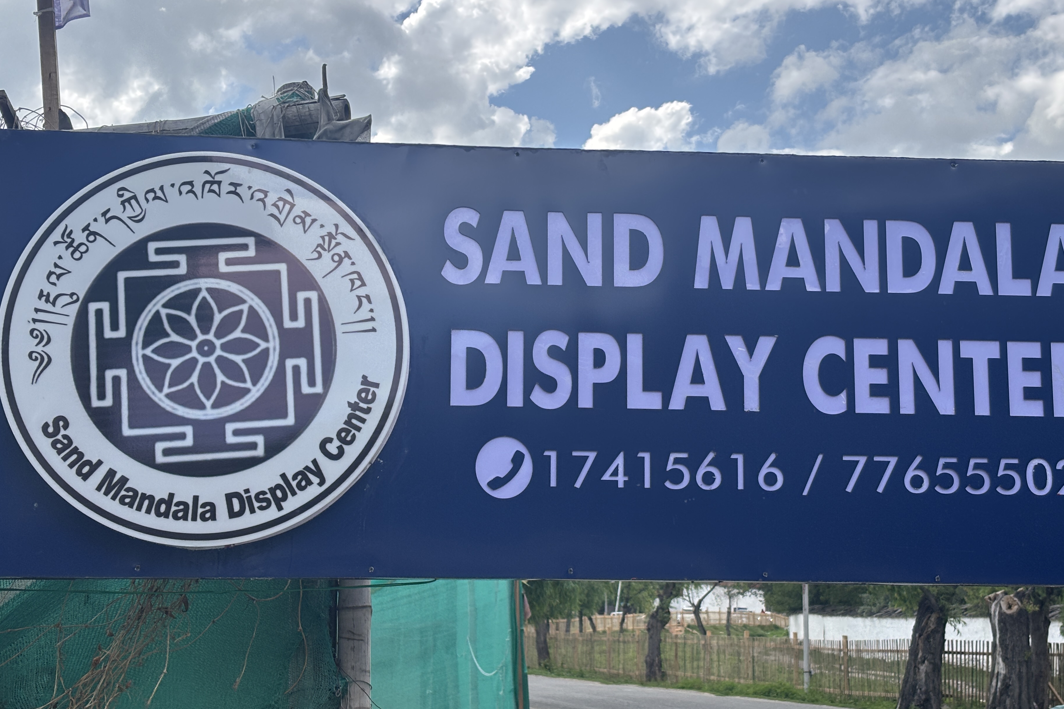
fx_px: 1773
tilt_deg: +8.5
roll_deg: -0.1
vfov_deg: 22.6
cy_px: 370
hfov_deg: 33.4
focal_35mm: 60
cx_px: 561
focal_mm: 5.96
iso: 40
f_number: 1.6
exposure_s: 1/1845
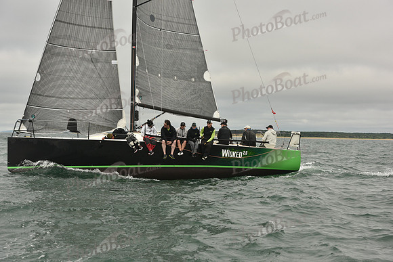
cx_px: 196
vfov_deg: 19.5
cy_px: 131
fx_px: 764
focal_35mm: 70
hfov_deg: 28.8
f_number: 9
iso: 320
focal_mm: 70
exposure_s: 1/800
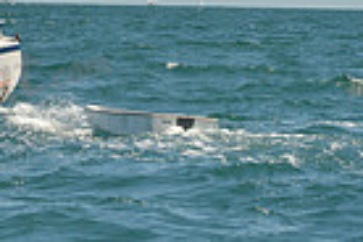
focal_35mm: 399
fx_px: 4023
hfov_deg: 5.1
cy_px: -264
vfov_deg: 3.4
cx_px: -395
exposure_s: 1/640
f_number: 7.1
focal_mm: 95
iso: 280
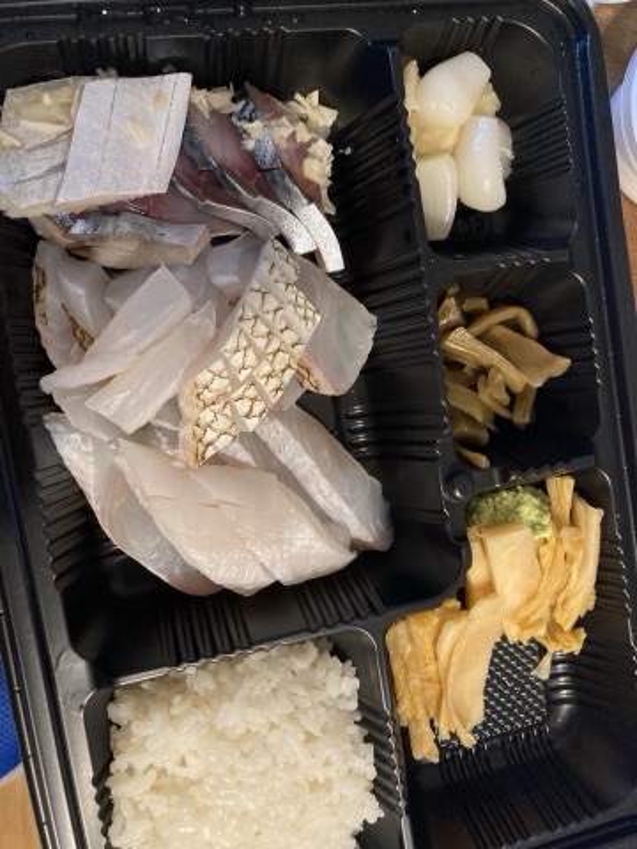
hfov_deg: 49.7
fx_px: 687
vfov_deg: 63.4
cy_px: 424
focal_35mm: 28
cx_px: 318
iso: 320
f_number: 1.8
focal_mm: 3.99
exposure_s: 1/40
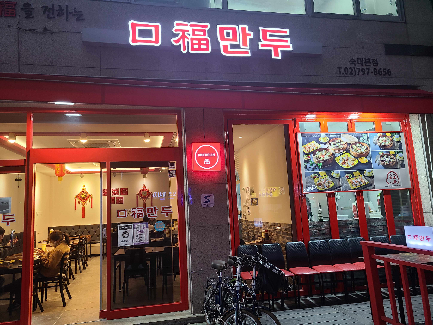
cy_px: 162
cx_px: 216
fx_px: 325
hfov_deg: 67.3
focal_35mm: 26
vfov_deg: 53.1
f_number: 1.8
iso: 125
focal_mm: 5.4
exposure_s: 1/59
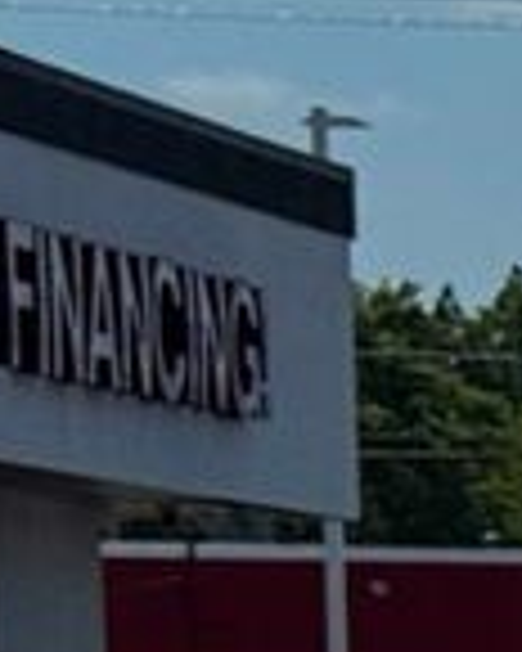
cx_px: 2106
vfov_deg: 5.6
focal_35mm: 332
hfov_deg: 4.3
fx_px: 6411
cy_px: 1551
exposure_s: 1/10526
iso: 80
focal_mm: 6.76
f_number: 1.78
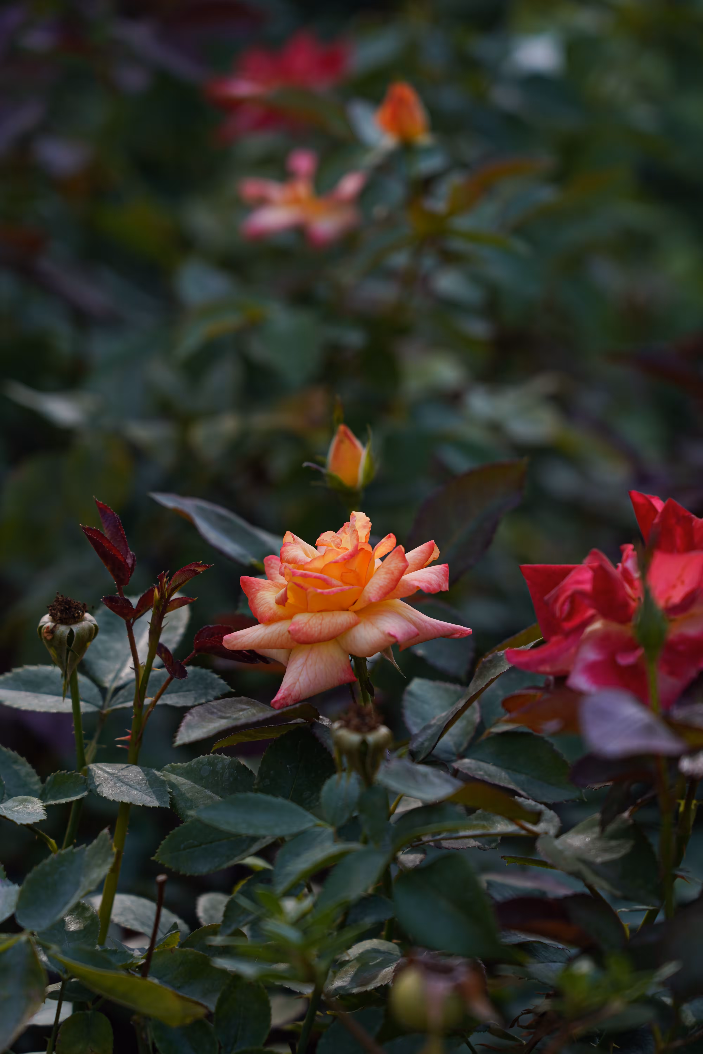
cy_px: 527
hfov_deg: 13.0
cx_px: 352
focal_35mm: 105
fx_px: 3075
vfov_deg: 19.5
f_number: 5
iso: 200
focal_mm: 105
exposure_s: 1/320
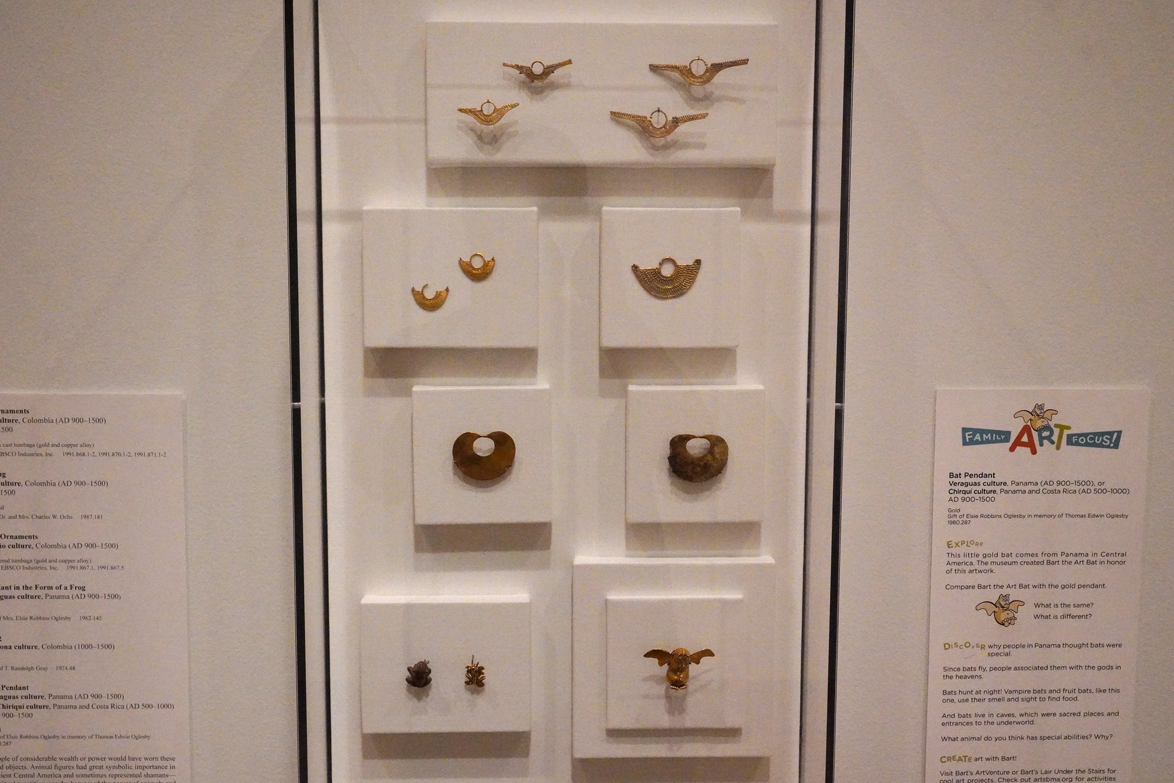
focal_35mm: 37
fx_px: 1207
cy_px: 392
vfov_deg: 36.0
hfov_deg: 51.9
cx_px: 587
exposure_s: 1/100
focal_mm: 37
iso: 12800
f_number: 13
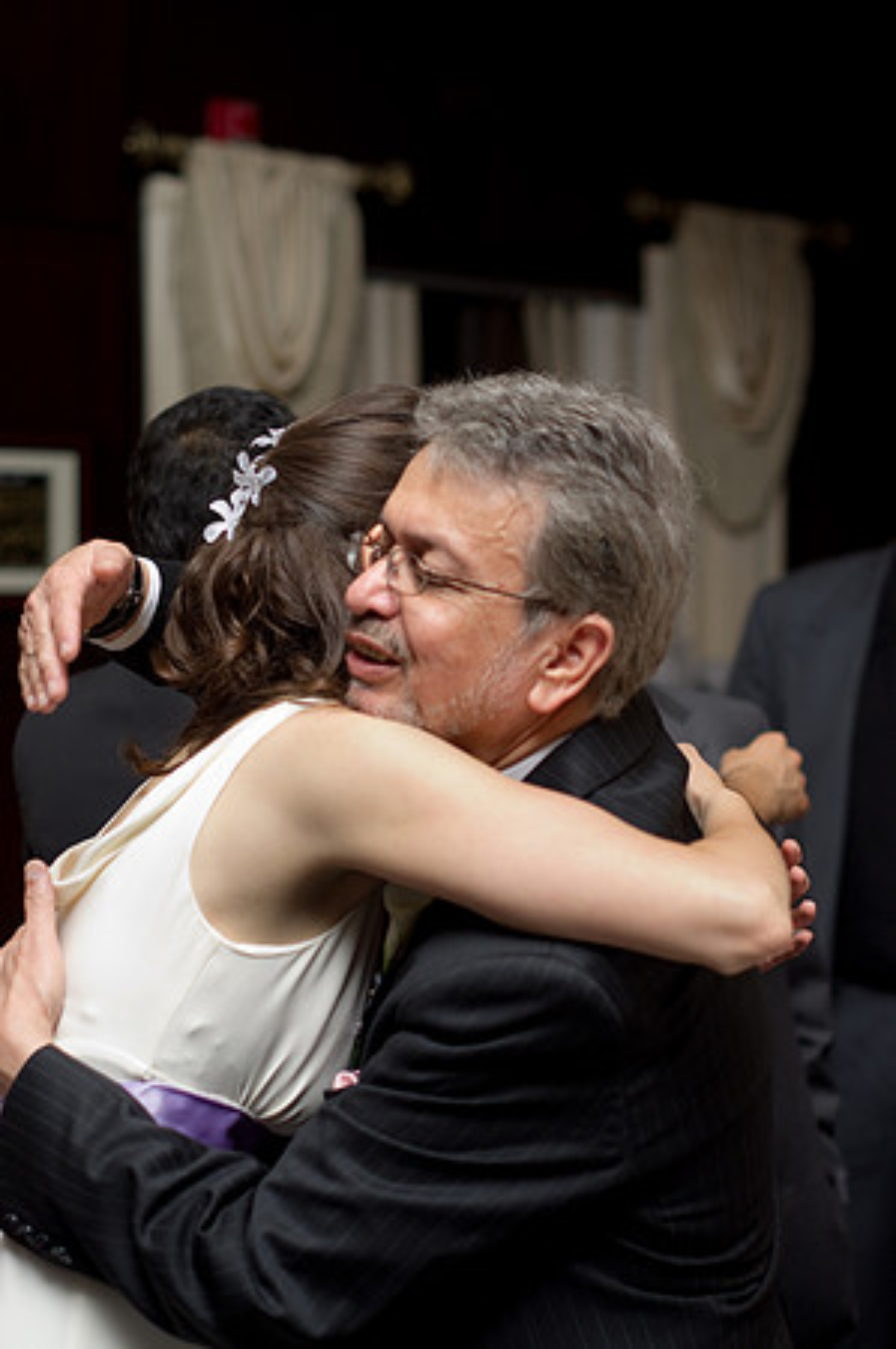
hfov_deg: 18.1
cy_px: 674
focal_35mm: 75
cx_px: 448
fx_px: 2806
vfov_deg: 27.0
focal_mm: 50
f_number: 2.8
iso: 400
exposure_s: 1/180
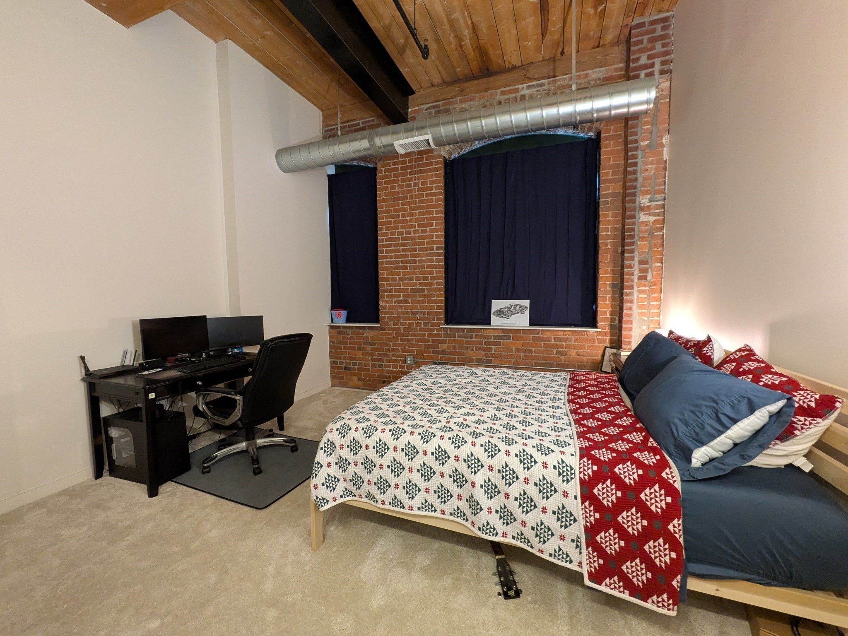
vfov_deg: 85.7
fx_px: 343
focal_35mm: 14
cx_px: 424
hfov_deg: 102.1
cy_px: 318
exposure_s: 1/24
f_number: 2.2
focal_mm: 1.83
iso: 403
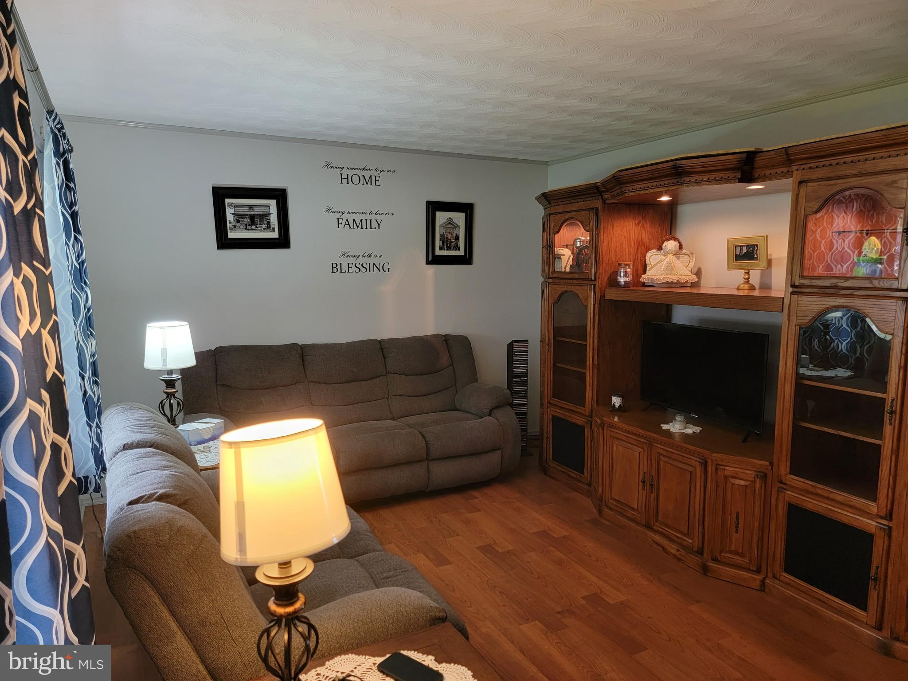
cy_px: 340
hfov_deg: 71.6
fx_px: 630
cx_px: 454
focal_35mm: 24
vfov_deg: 56.8
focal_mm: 6.7
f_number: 1.8
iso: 200
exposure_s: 1/40
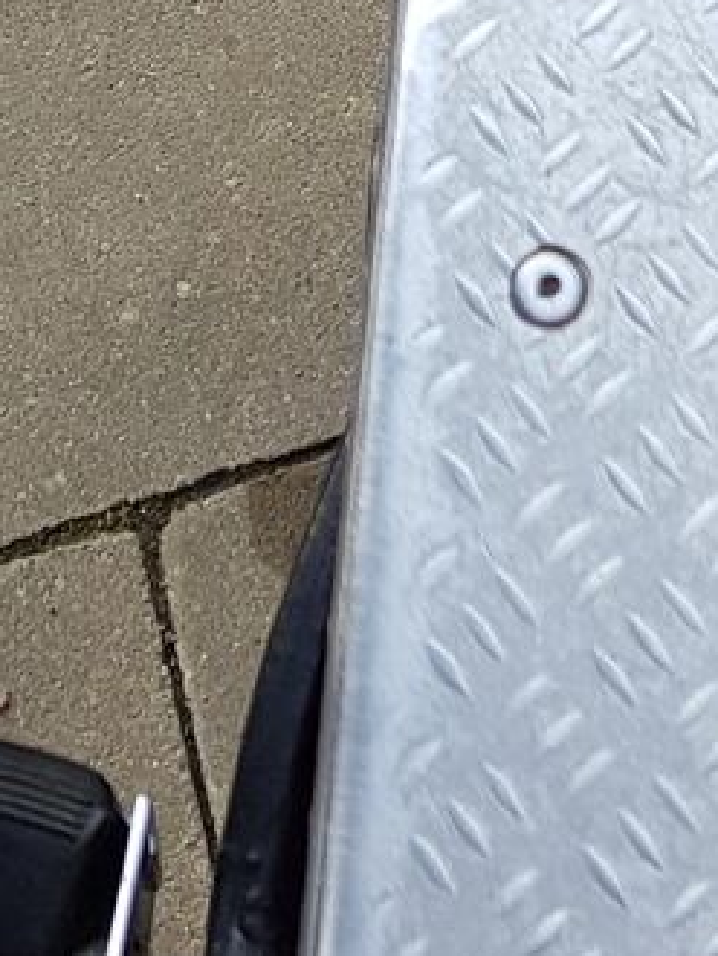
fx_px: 3480
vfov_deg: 13.4
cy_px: -973
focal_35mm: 126
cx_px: 524
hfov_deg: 11.8
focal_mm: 4.2
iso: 40
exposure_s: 1/207
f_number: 1.7
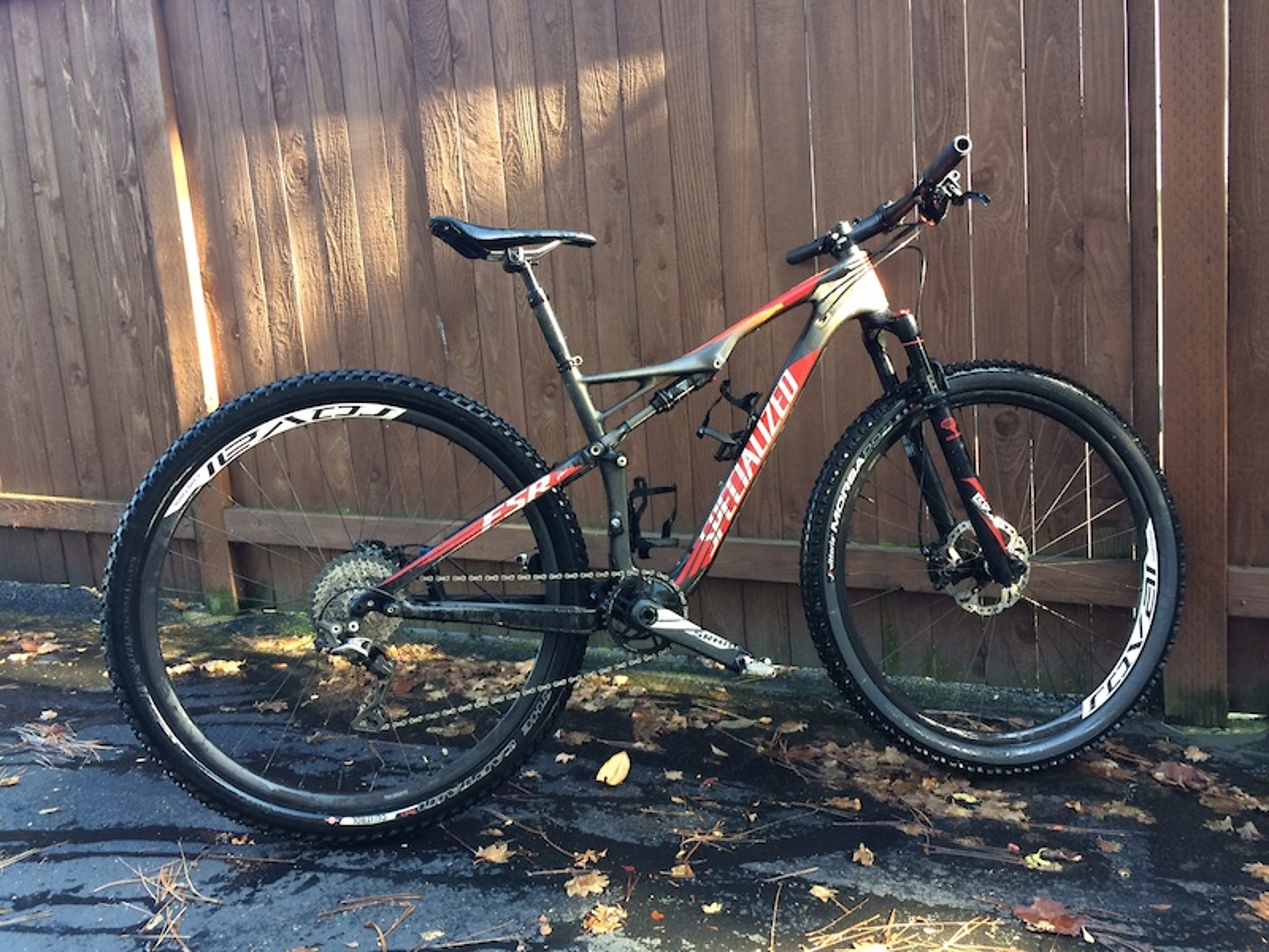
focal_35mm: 29
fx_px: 1063
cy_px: 476
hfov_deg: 61.7
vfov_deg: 48.2
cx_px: 634
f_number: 2.2
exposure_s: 1/40
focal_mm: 4.15
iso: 40
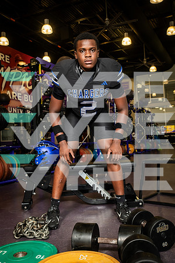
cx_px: 88
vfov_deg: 53.1
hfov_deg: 36.9
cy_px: 132
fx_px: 262
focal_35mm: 36
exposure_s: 1/250
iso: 500
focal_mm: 36
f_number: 5.6
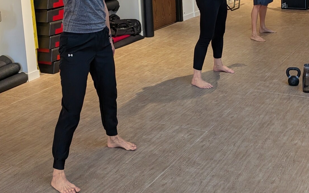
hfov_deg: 52.7
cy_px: -9
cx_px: 149
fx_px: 312
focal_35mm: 37
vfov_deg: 31.3
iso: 36
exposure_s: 1/60
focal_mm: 6.9
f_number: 1.68
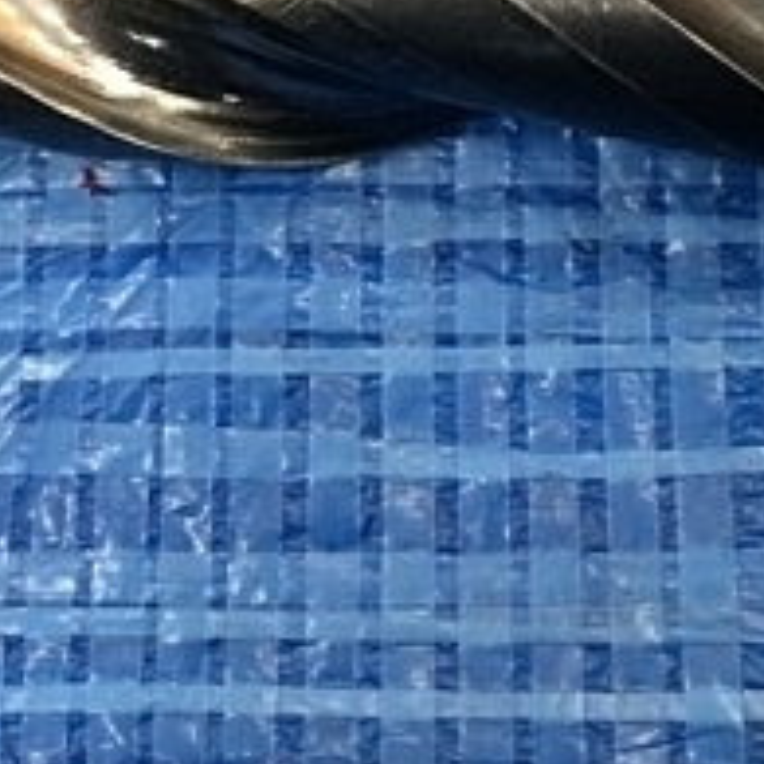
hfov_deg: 20.6
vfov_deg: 20.0
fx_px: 2097
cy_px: 0
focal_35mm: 84
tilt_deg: -82.2
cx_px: 404
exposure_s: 1/30
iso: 125
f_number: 2.2
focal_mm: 4.15
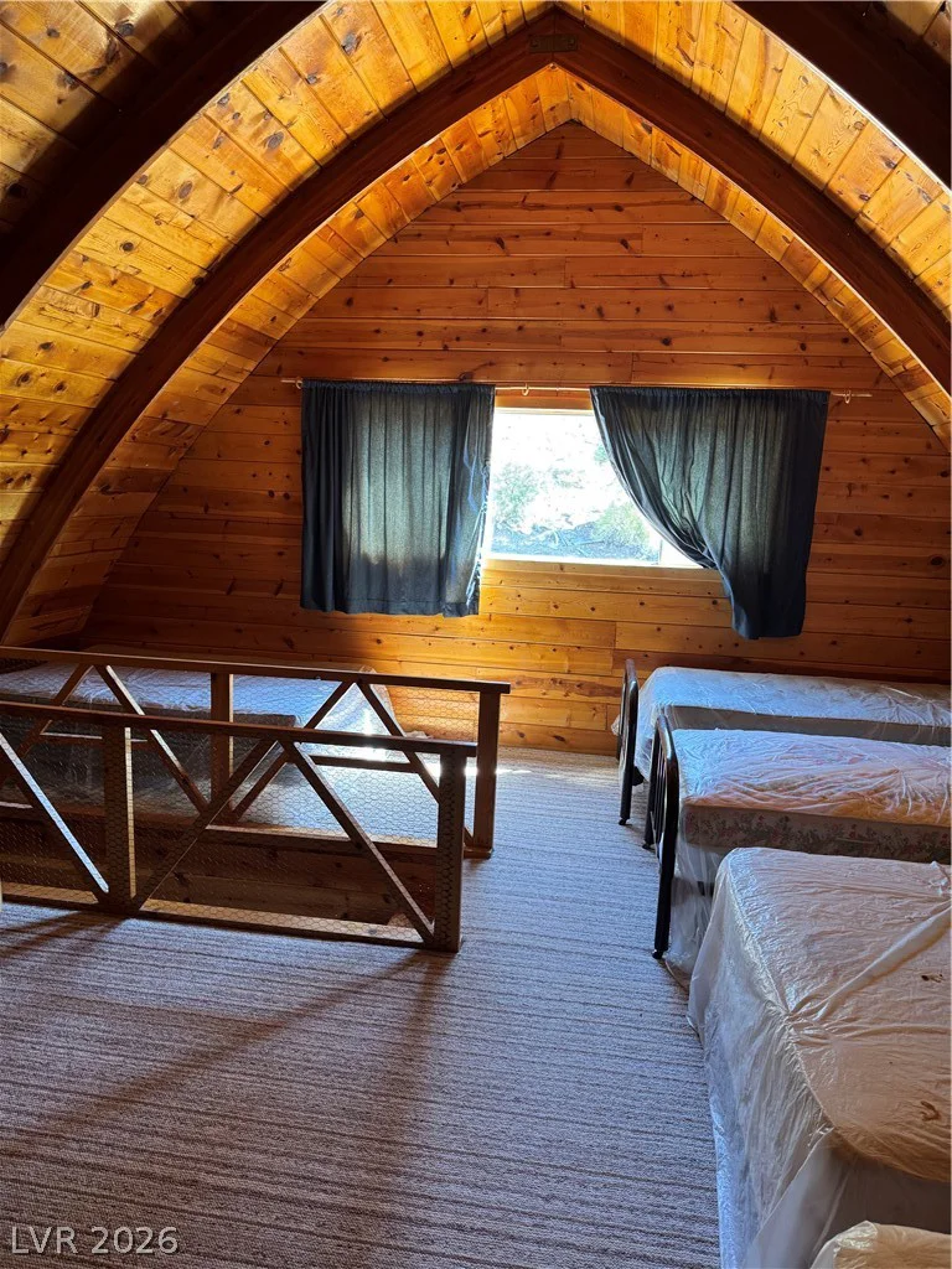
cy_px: 634
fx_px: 880
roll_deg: -1.1
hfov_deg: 56.8
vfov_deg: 71.6
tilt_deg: -7.7
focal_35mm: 24
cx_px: 476
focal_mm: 6.76
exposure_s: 1/69
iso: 200
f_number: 1.78
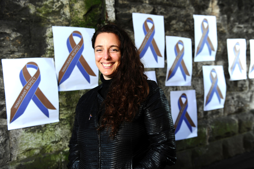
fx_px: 247
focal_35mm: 35
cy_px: 84
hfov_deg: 54.5
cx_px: 127
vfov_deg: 37.8
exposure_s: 1/100
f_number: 4
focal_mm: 35
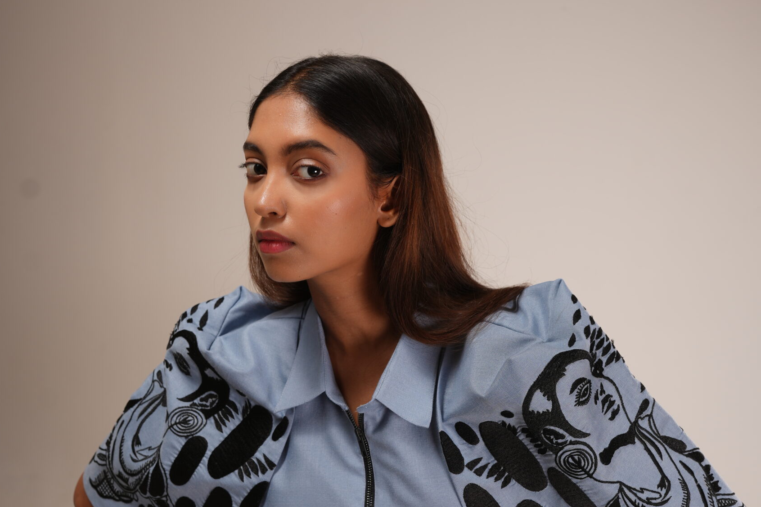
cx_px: 378
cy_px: 356
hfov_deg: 37.5
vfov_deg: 25.3
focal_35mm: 53
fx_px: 1120
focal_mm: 35
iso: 50
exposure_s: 1/125
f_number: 4.5
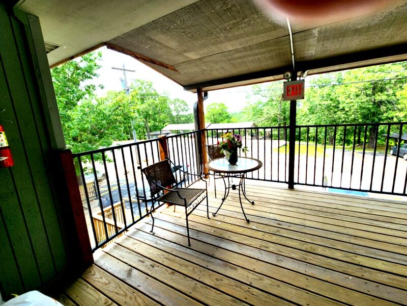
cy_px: 153
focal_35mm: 13
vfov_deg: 89.9
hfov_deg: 106.2
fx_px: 153
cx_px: 204
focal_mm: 2.2
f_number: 2.2
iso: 50
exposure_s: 1/407
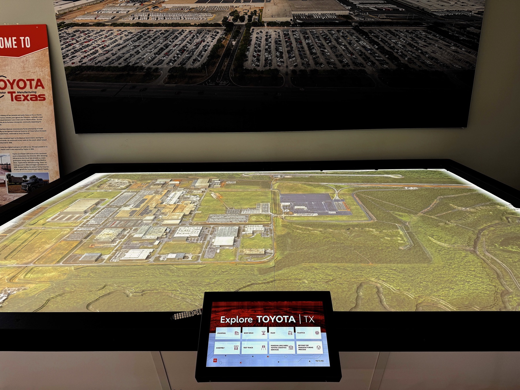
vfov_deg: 56.8
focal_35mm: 24
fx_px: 361
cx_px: 260
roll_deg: +1.2
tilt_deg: -17.9
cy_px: 195
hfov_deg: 71.6
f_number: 1.78
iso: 100
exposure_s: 1/120
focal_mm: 6.76
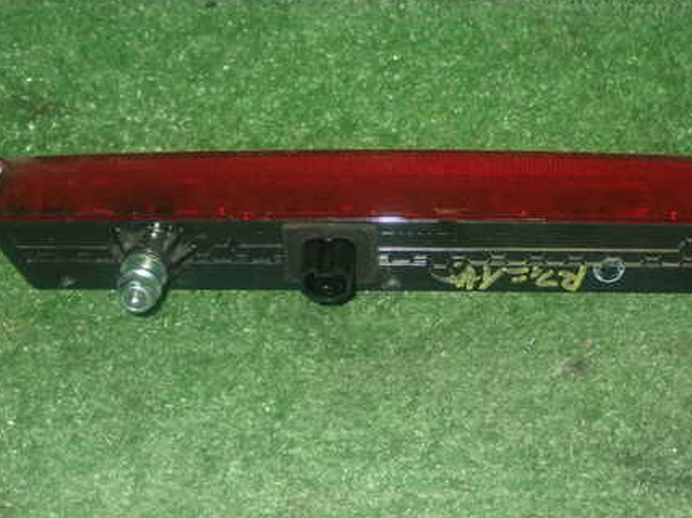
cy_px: 238
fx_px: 1319
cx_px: 451
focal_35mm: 66
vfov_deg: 22.2
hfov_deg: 29.2
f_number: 9
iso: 800
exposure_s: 1/50
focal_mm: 8.4
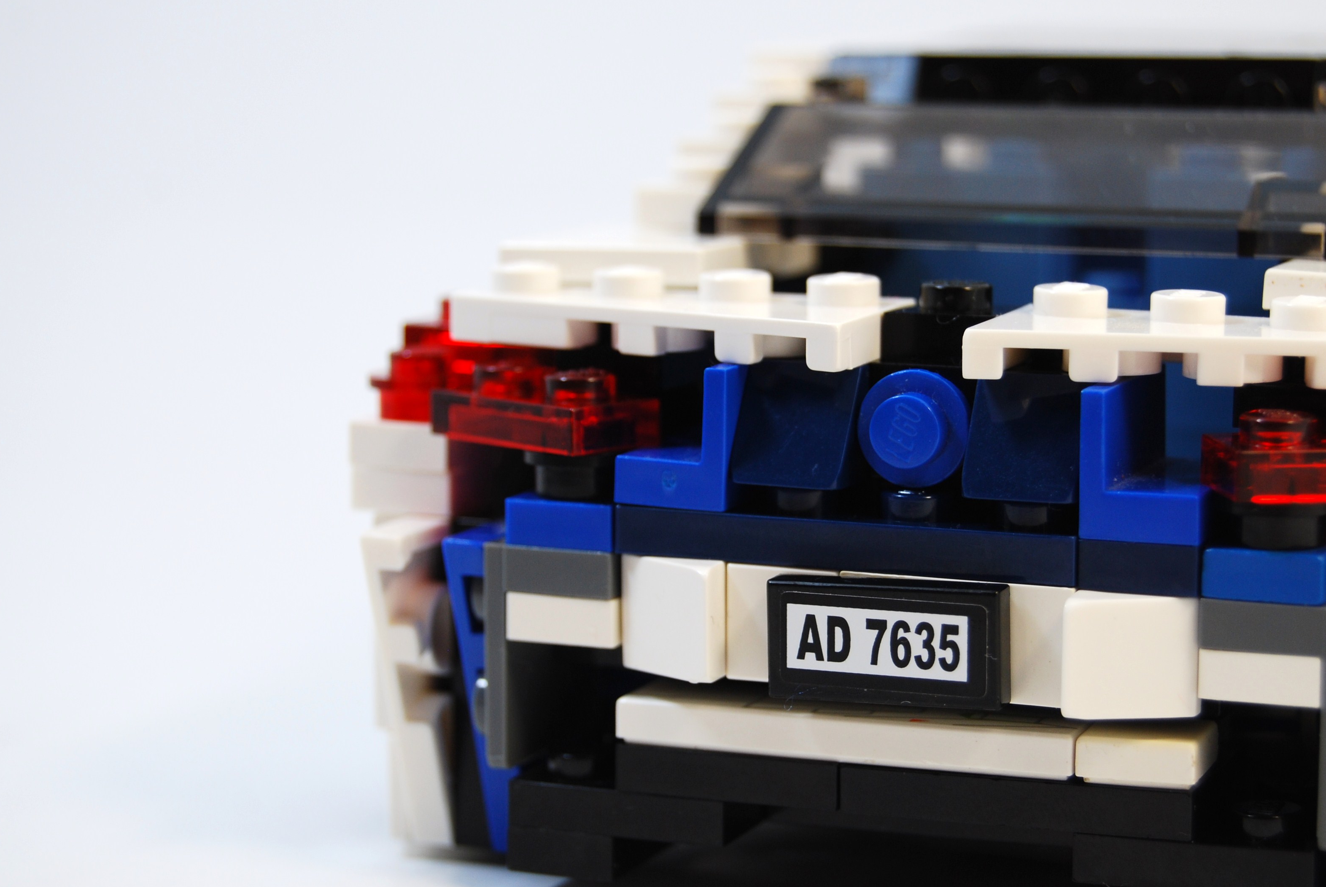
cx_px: 757
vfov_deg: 13.5
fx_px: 3747
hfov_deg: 20.1
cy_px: 437
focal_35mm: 102
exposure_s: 1/100
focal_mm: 55
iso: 200
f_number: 5.6
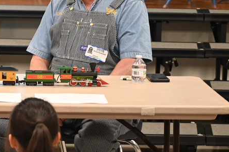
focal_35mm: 160
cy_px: 34
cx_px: -23
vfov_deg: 8.6
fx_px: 1017
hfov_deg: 12.6
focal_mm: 70
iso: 3200
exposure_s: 1/125
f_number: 4
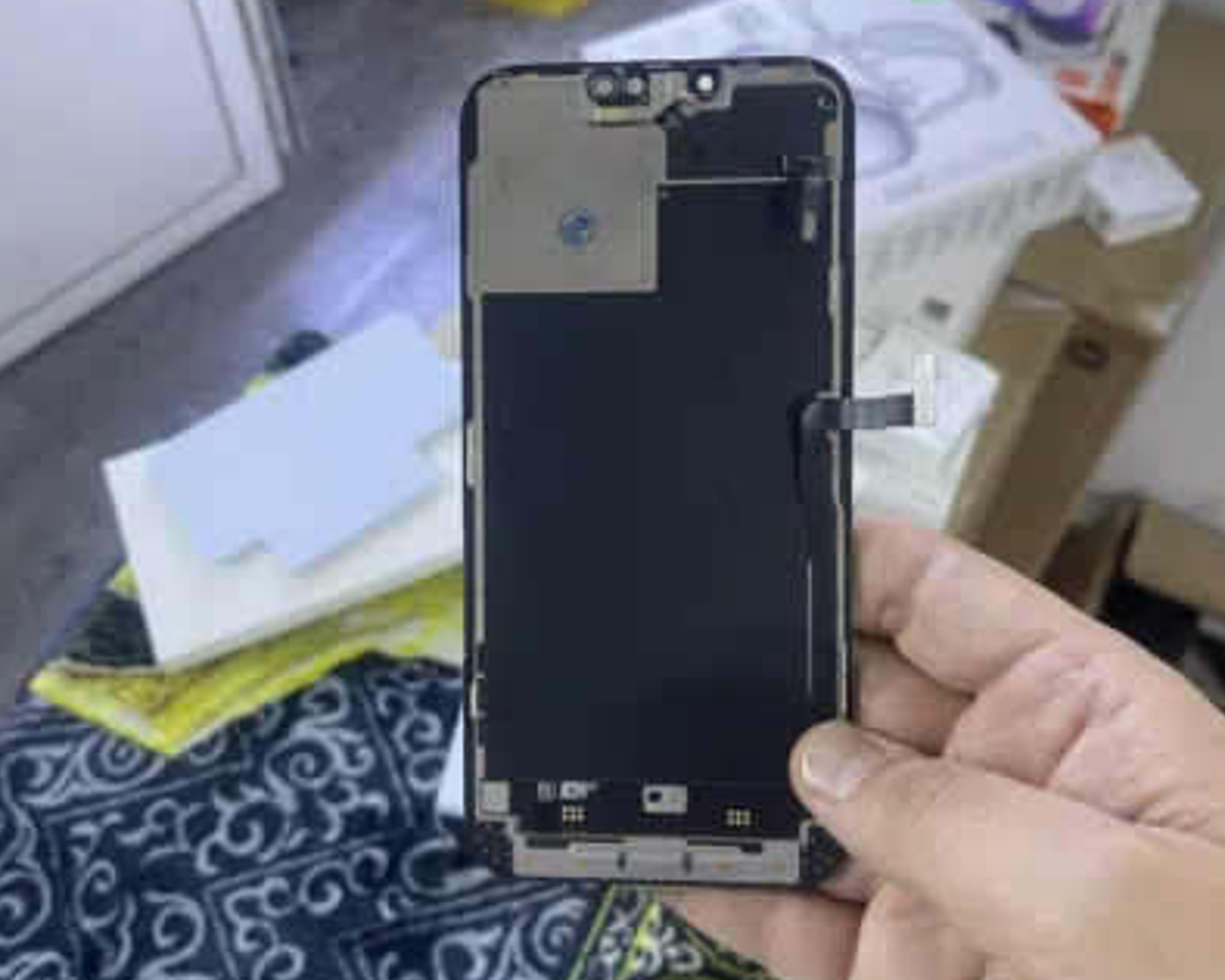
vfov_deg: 44.5
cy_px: 487
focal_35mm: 33
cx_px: 612
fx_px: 1196
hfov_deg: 54.2
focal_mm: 5.1
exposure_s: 1/50
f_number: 1.6
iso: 160
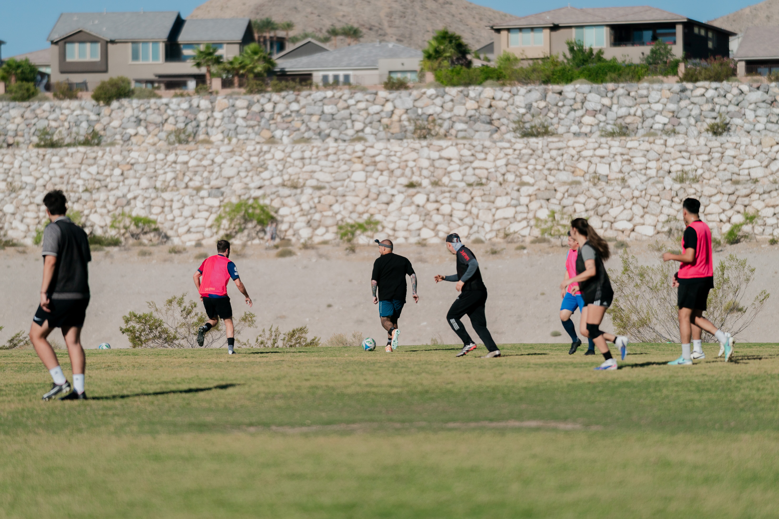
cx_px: 390
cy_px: 260
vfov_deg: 10.2
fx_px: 2921
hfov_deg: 15.2
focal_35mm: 135
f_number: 1.8
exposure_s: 1/32000
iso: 160
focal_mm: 135
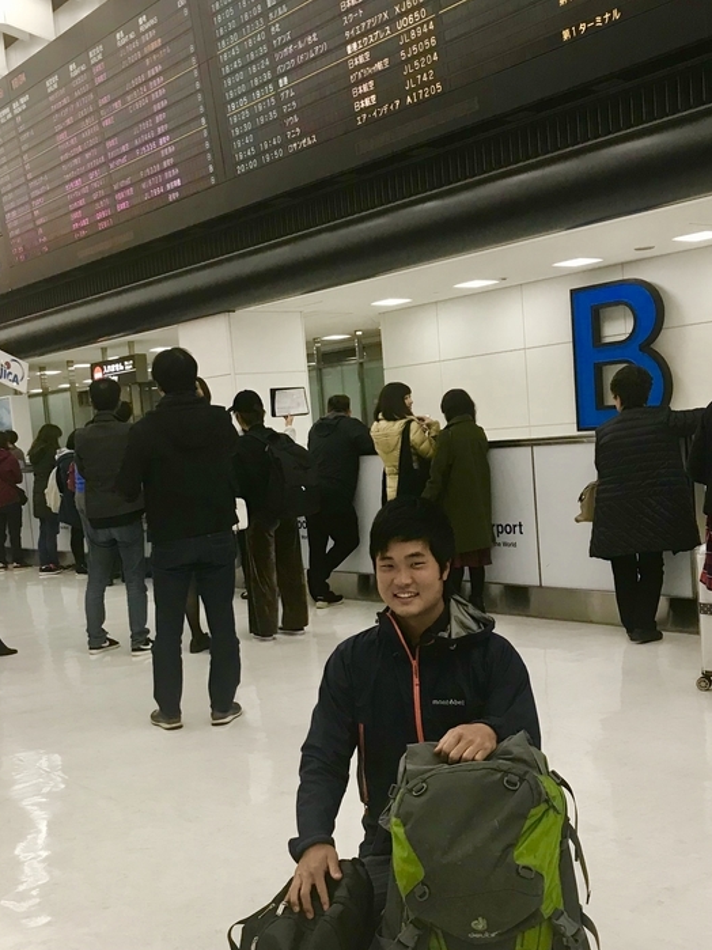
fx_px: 1125
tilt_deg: -5.0
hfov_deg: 35.1
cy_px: 563
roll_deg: +5.1
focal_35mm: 41
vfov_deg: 45.6
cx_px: 346
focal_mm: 3.99
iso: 32
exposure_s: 1/33
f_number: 1.8
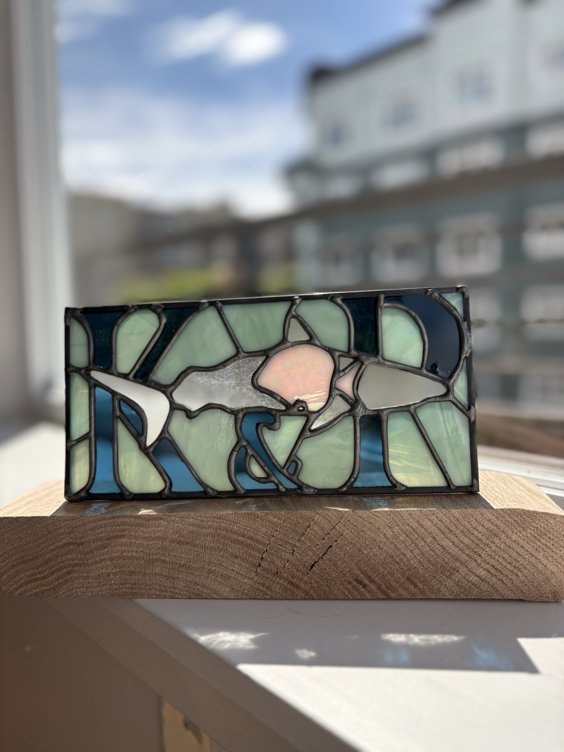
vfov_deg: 67.3
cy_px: 376
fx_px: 565
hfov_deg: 53.1
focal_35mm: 26
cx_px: 282
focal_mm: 5.96
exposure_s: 1/1667
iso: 50
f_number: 1.6
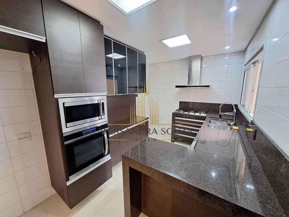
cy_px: 108
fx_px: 109
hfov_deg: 106.2
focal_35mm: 13
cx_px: 144
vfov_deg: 89.9
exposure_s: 1/40
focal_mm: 1.74
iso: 160
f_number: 2.2
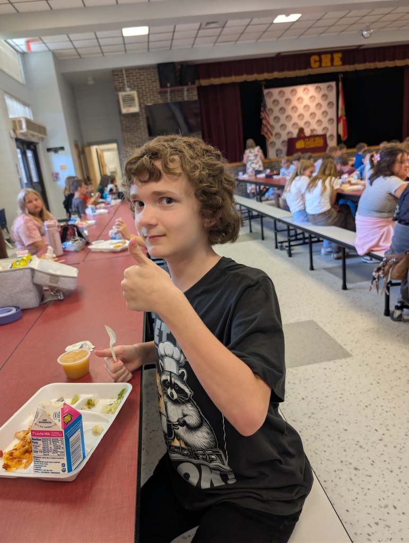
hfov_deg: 56.9
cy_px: 272
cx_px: 204
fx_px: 377
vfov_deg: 71.5
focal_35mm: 24
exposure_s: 1/120
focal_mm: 6.9
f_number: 1.68
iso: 285
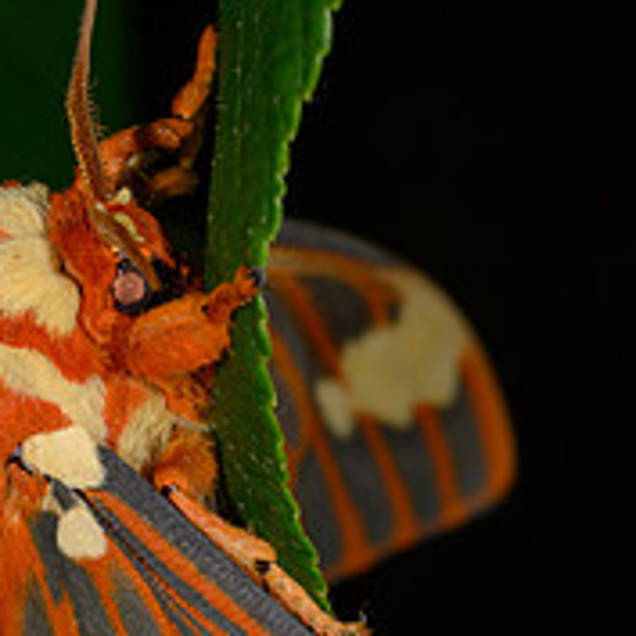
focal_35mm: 340
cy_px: 672
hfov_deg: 5.1
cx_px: 48
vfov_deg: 5.1
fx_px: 7067
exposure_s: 1/250
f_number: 18
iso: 64
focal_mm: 105
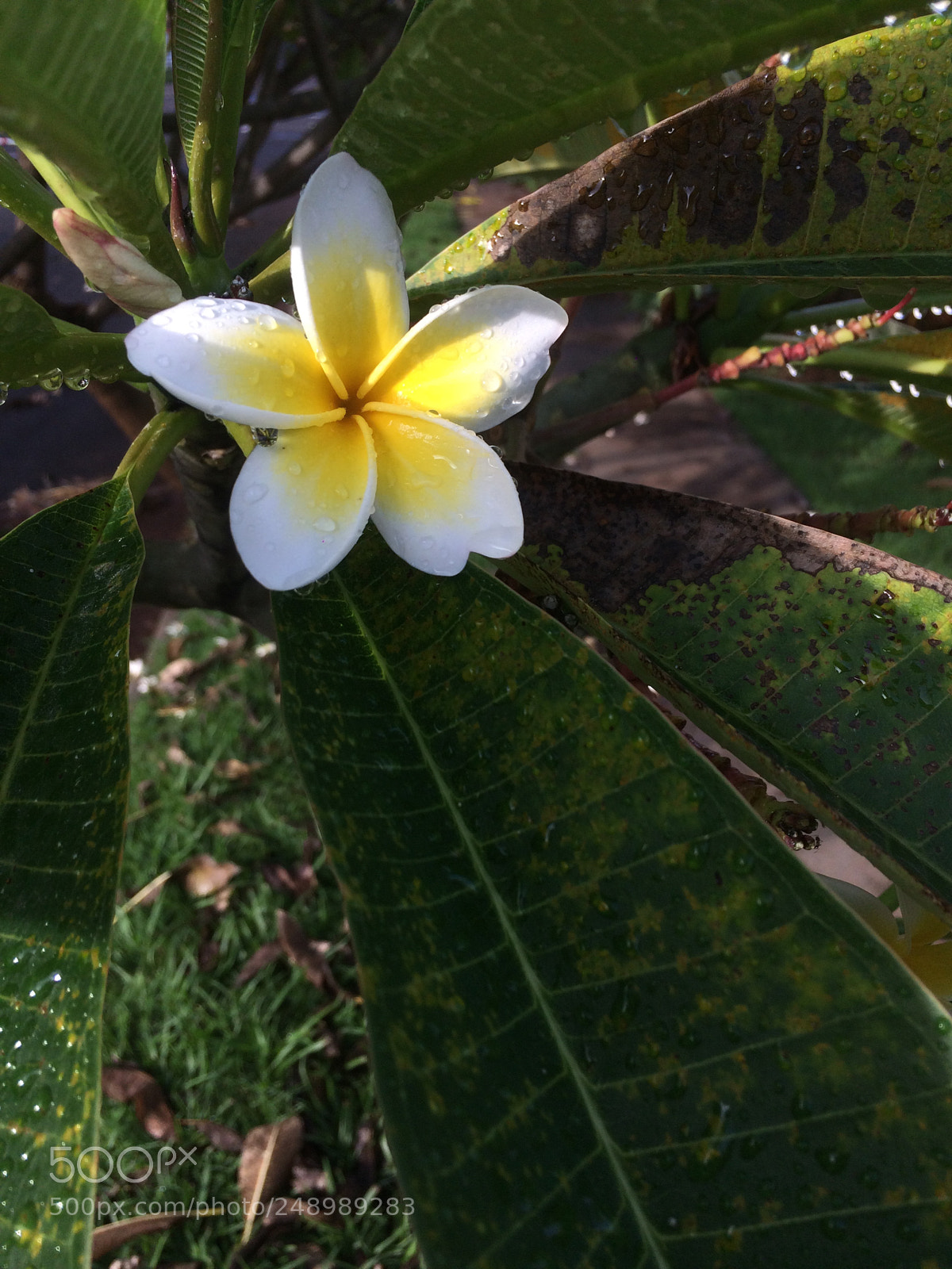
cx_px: 476
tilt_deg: -29.1
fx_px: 1063
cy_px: 634
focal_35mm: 29
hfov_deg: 48.2
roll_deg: +2.7
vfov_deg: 61.7
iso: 32
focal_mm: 4.15
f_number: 2.2
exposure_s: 1/595
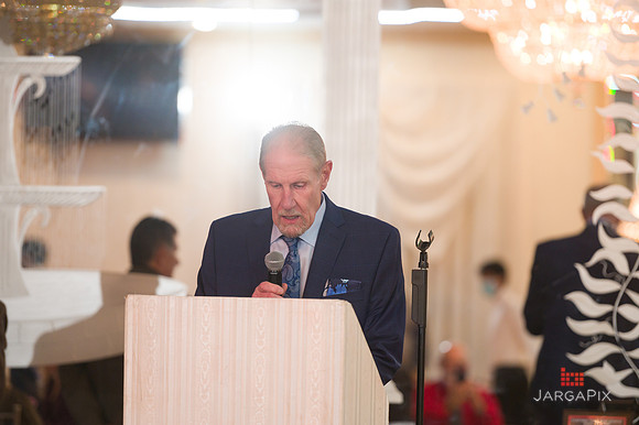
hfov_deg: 10.8
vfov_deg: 7.2
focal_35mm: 190
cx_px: 320
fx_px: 3370
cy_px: 212
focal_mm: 190
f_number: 3.2
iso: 1600
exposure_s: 1/125
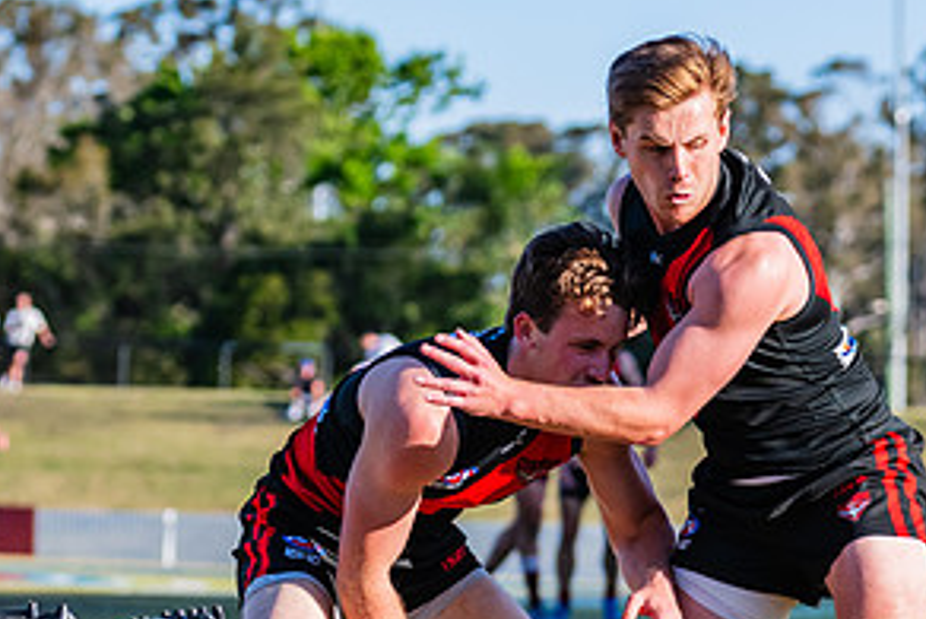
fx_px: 8904
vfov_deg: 4.0
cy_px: 538
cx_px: 473
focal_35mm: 346
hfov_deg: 6.0
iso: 800
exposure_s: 1/1600
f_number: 7.1
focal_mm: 170
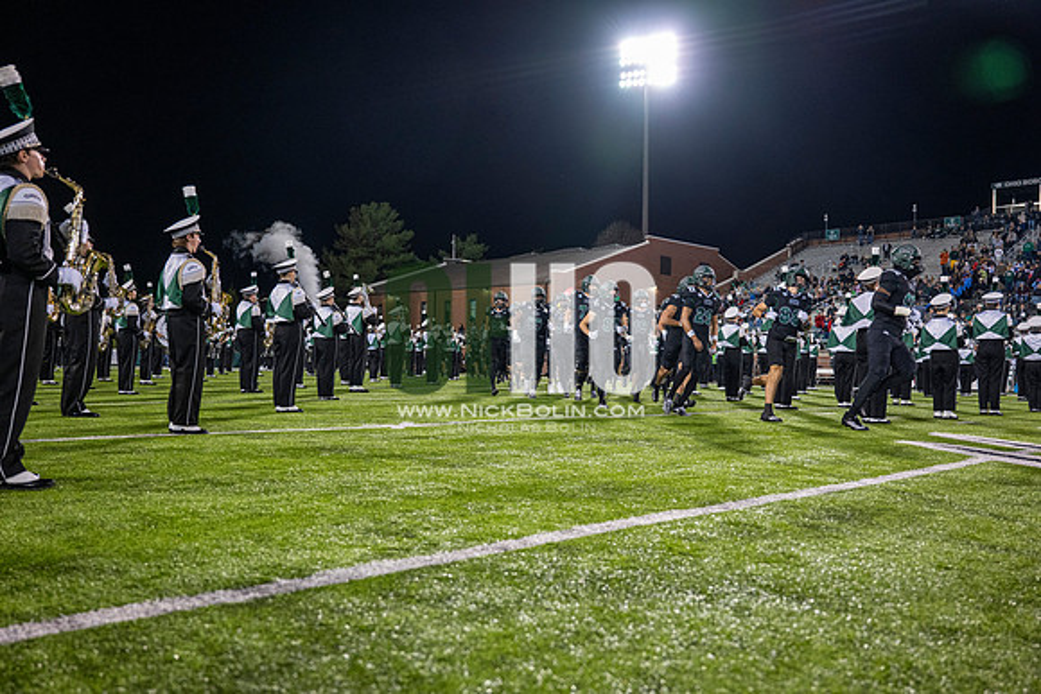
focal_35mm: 31
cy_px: 347
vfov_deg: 42.3
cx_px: 520
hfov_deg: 60.3
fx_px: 897
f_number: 3.2
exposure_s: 1/500
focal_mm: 31
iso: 1250
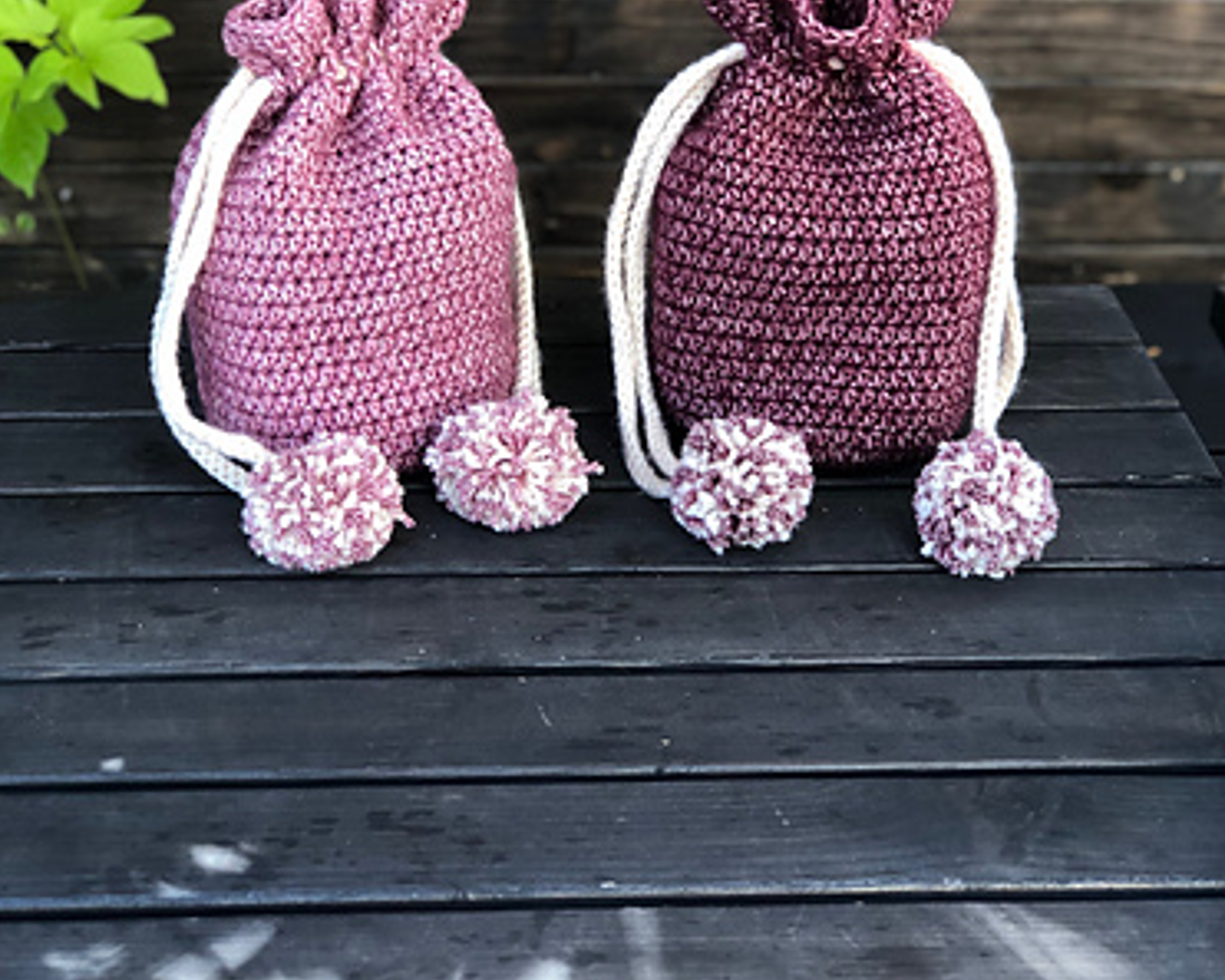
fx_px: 2720
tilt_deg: -24.1
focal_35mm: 75
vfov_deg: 20.3
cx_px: 609
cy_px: 244
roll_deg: -1.5
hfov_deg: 25.4
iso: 40
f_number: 2.8
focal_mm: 6.6
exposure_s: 1/30
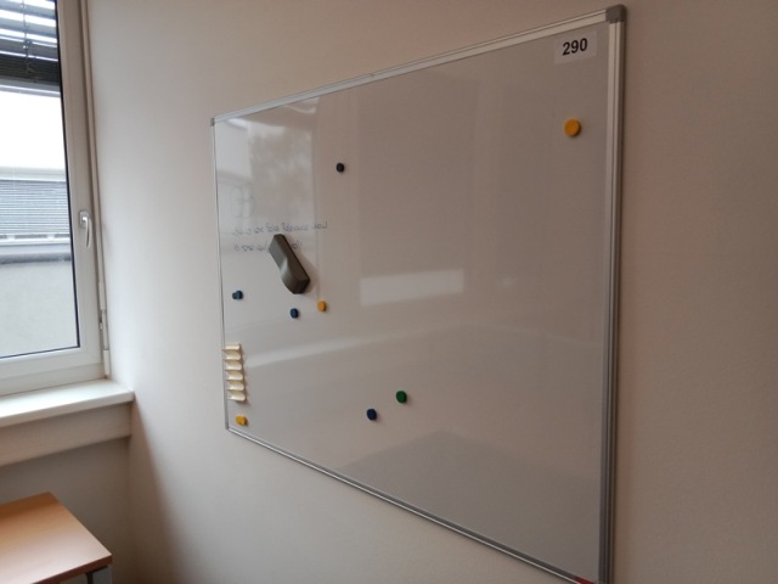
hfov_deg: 65.3
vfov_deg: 51.4
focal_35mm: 27
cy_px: 292
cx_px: 389
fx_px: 607
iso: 129
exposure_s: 1/50
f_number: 2.2
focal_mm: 3.65
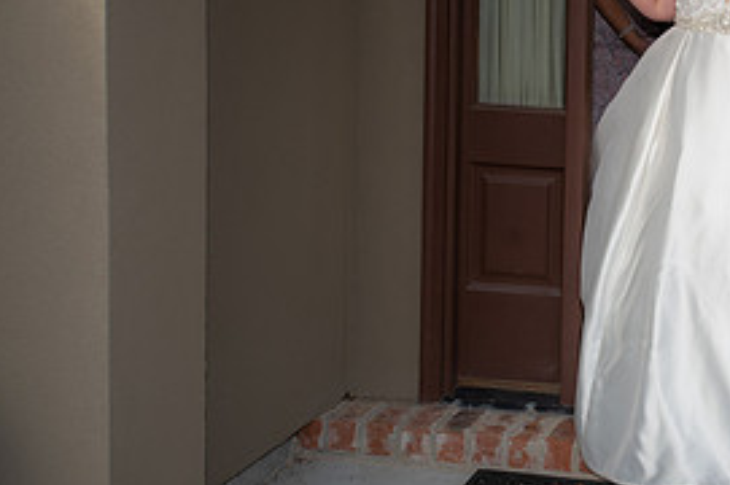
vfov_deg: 18.0
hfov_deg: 25.4
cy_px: 105
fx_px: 1519
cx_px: 765
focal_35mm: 75
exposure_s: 1/320
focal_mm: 35
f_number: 5.6
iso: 64
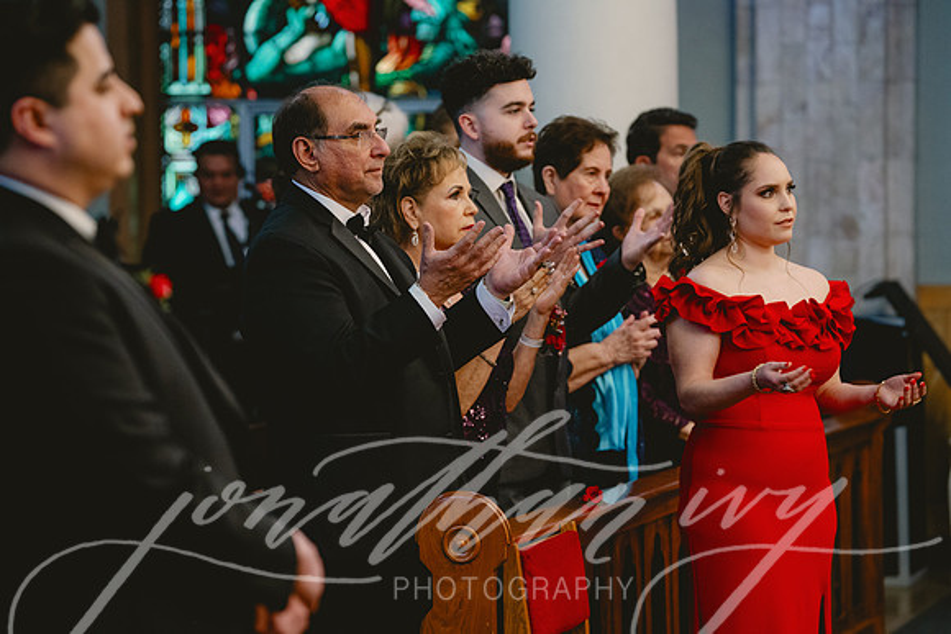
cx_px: 476
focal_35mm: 148
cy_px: 317
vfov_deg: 9.3
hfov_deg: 13.9
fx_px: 3910
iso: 3200
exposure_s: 1/125
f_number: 4
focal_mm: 148
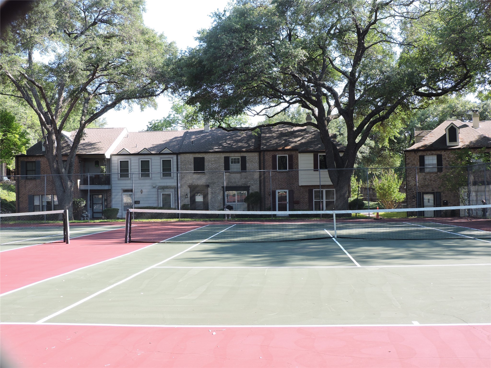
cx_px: 246
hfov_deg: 43.9
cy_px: 184
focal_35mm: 43
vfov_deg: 33.6
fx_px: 610
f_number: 3.4
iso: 100
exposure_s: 1/160
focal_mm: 7.7
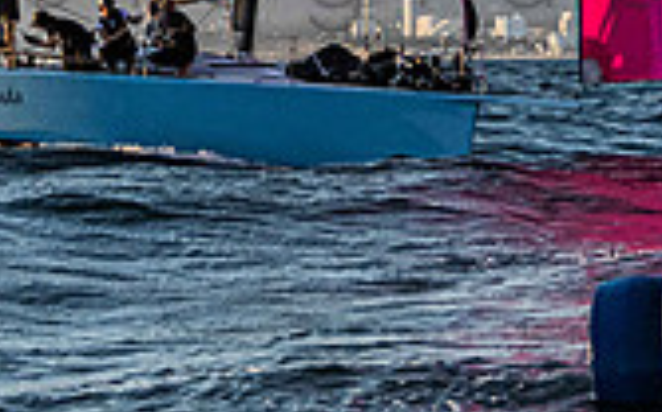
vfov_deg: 6.1
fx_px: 3749
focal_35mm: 208
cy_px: -451
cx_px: 468
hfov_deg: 10.1
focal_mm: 47
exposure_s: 1/1000
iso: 640
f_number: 8
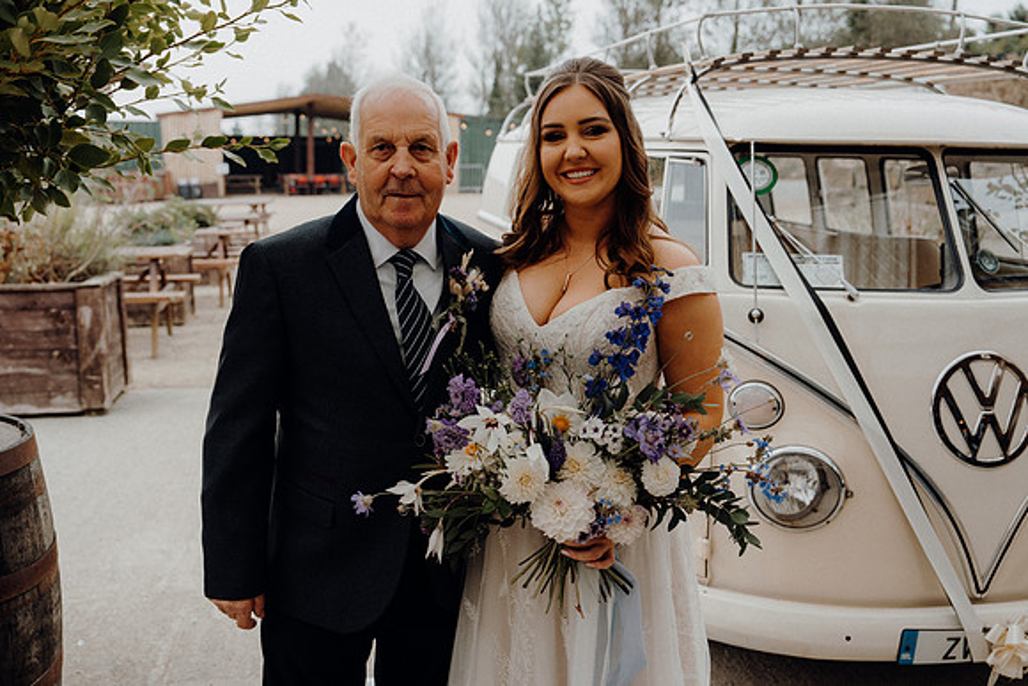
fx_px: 1000
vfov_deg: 37.9
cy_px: 343
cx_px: 514
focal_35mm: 35
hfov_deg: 54.4
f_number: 3.5
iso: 200
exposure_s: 1/200
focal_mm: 35
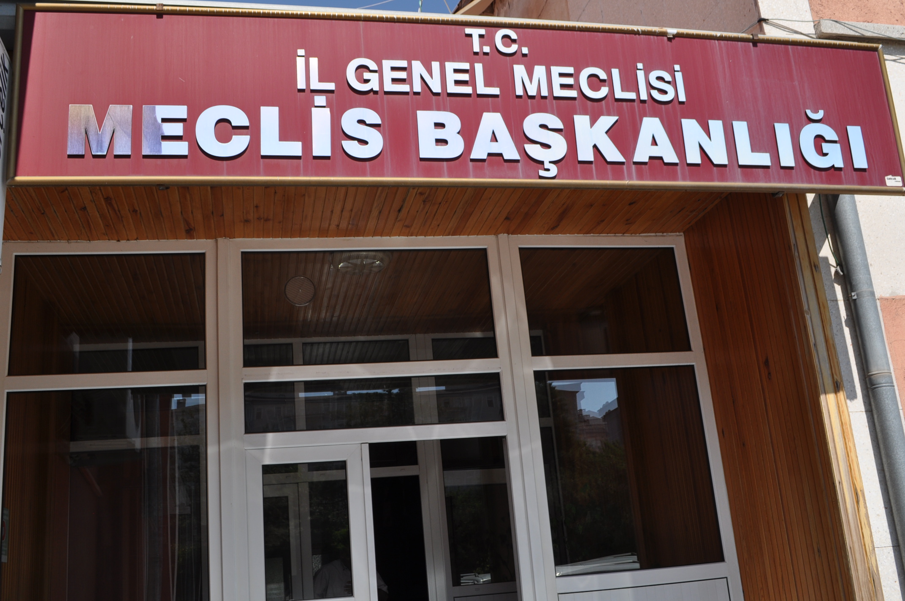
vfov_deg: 36.8
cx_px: 452
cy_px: 300
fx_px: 904
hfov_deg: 53.2
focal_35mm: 36
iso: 200
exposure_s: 1/320
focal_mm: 24
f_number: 9
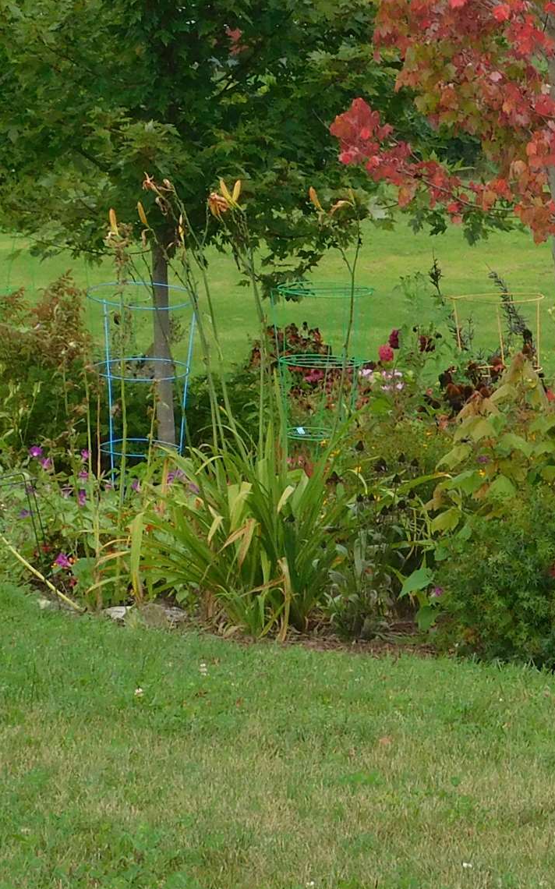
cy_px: 23
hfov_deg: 5.0
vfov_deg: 8.0
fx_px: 6295
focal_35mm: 260
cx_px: 536
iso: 125
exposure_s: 1/320
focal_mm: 16.1
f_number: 4.5
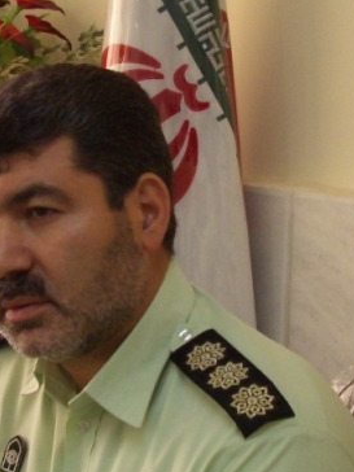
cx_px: 130
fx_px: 804
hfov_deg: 24.7
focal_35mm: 59
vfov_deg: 32.2
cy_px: 345
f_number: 2.6
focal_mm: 5.8
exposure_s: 1/40
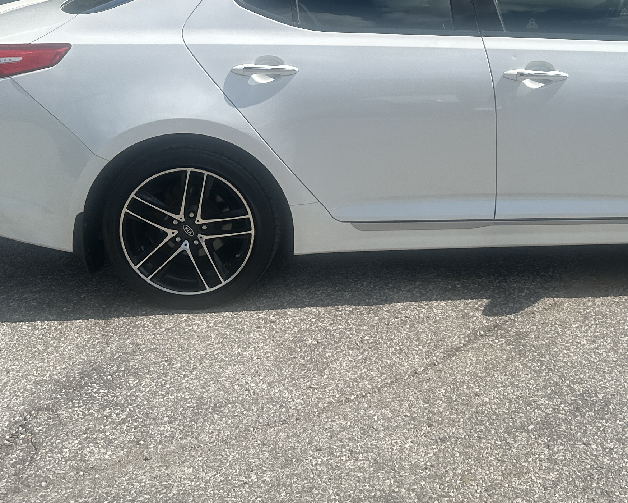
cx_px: 494
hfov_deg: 33.8
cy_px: 65
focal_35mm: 54
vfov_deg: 27.3
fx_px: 1004
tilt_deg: -8.4
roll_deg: +1.7
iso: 80
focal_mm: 6.86
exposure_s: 1/6211
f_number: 1.78
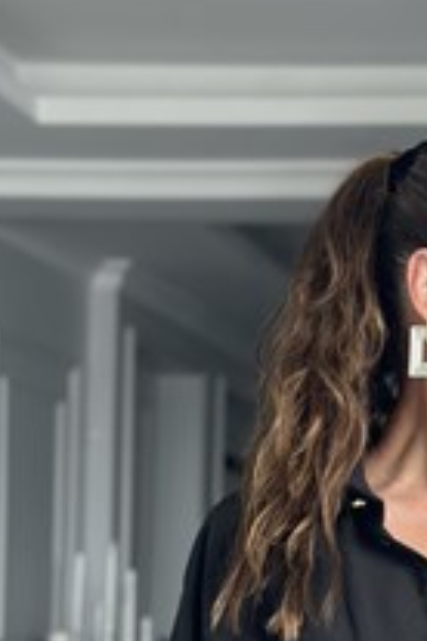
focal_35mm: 122
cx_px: 495
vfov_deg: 16.3
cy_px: 691
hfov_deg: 11.1
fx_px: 2170
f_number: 1.78
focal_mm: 6.86
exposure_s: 1/135
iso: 80
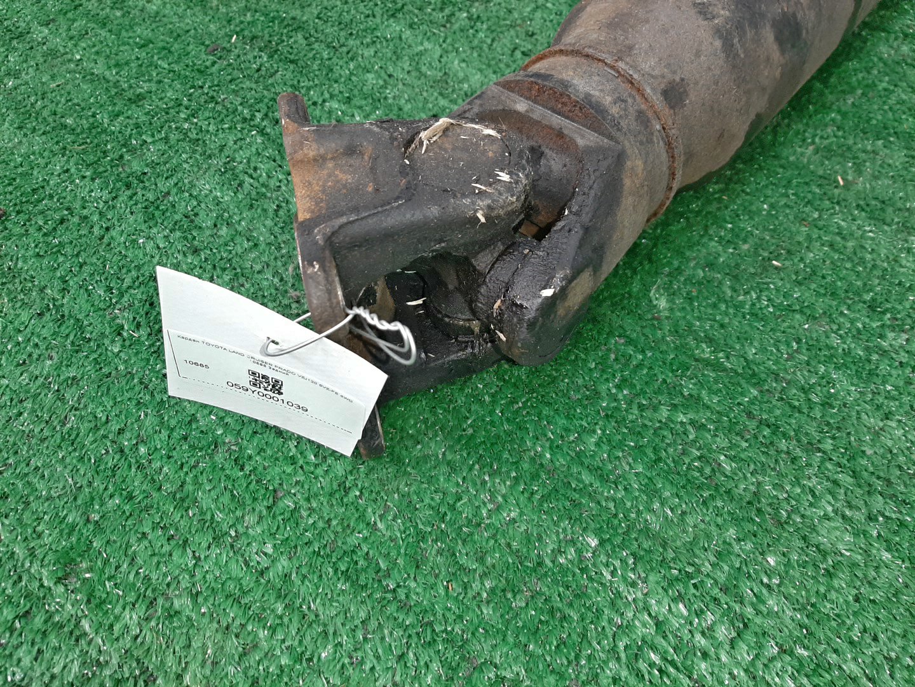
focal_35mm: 26
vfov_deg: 53.1
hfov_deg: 67.3
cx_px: 458
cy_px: 344
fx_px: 687
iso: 118
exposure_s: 1/50
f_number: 1.7
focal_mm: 3.93
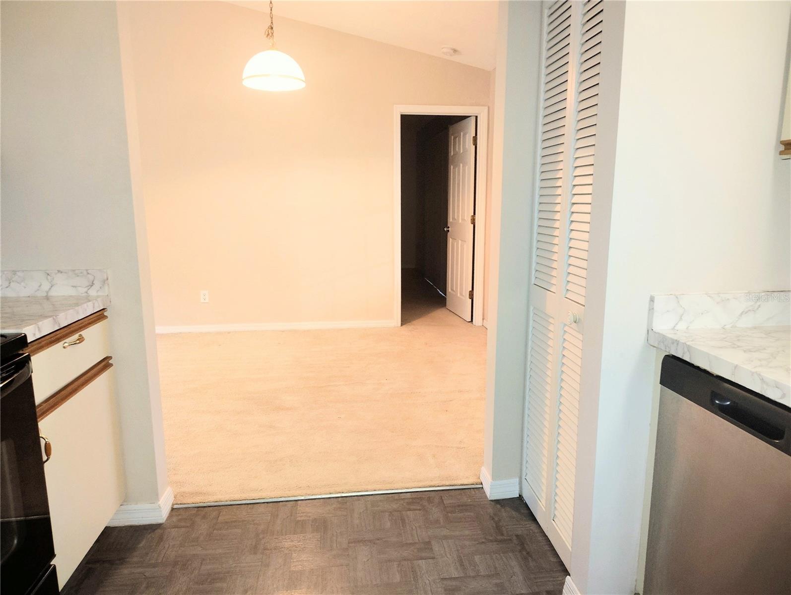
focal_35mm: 24
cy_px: 298
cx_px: 396
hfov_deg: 71.5
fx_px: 549
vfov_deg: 56.9
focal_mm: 5.56
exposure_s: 1/40
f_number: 1.8
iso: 1700
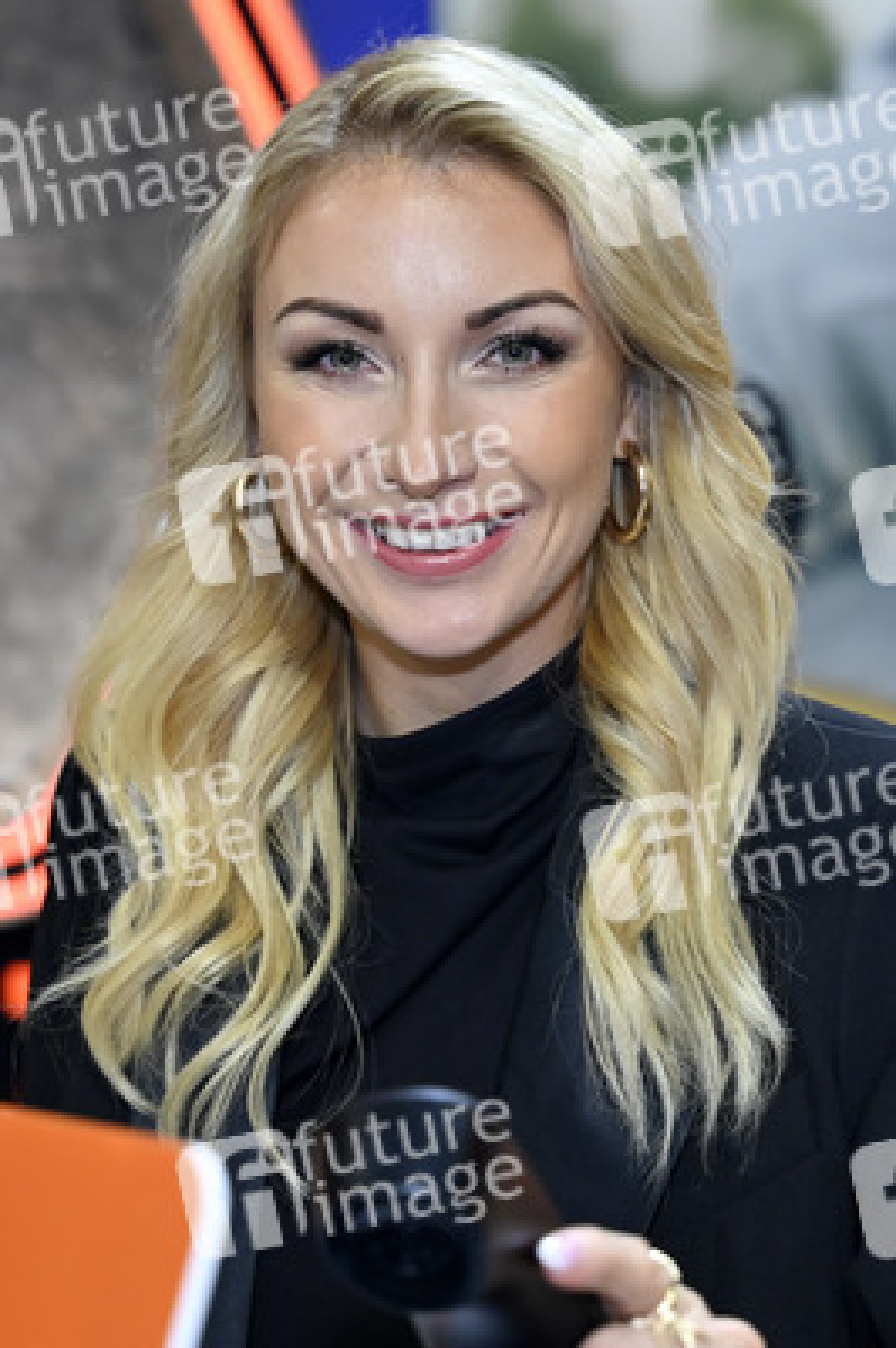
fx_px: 1870
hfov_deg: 26.9
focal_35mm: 50
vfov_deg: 39.6
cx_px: 448
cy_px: 674
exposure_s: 1/200
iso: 1000
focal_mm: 50
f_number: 4
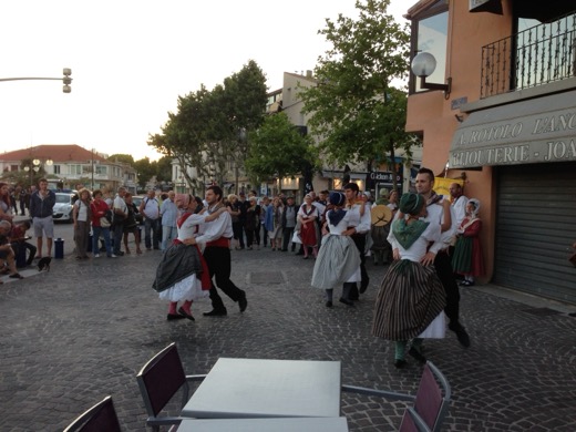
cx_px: 288
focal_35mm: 33
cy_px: 216
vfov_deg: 42.9
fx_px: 549
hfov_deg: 55.4
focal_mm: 4.13
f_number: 2.4
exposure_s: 1/120
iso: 64
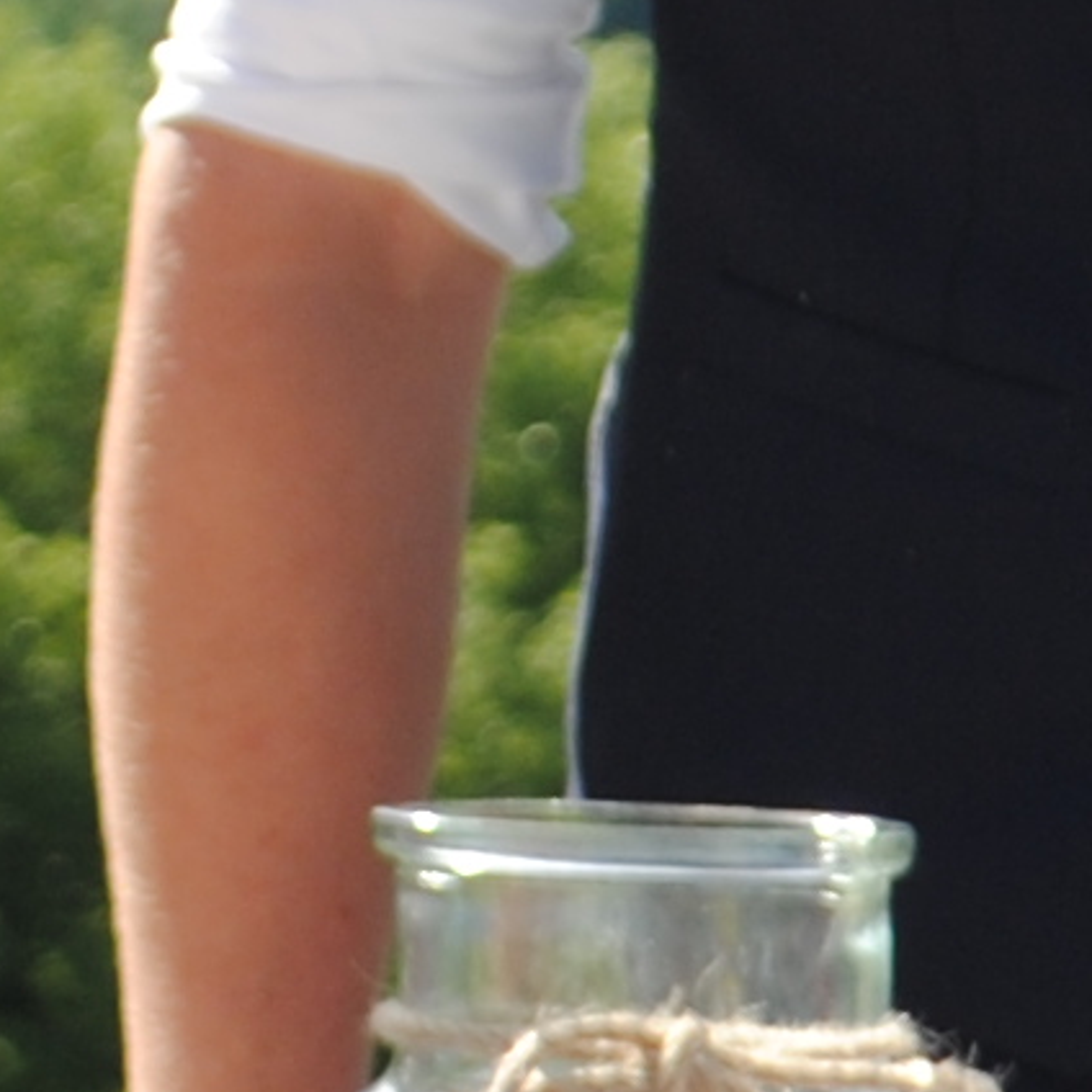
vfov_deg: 3.6
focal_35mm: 489
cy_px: 1419
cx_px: 2107
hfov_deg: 3.6
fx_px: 17453
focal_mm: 42
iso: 100
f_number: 8
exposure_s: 1/250
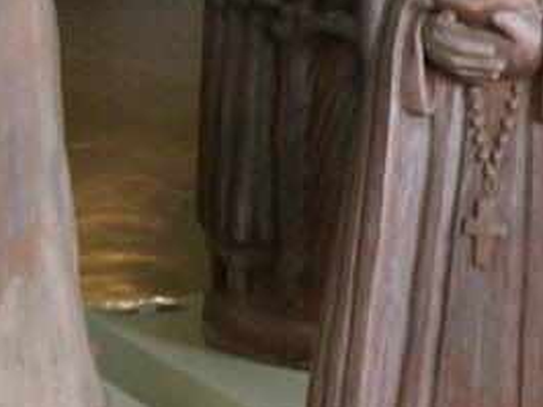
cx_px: 582
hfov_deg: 14.3
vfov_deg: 11.0
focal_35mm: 135
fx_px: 2119
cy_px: 157
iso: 139
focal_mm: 5.8
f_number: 2.8
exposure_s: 1/20
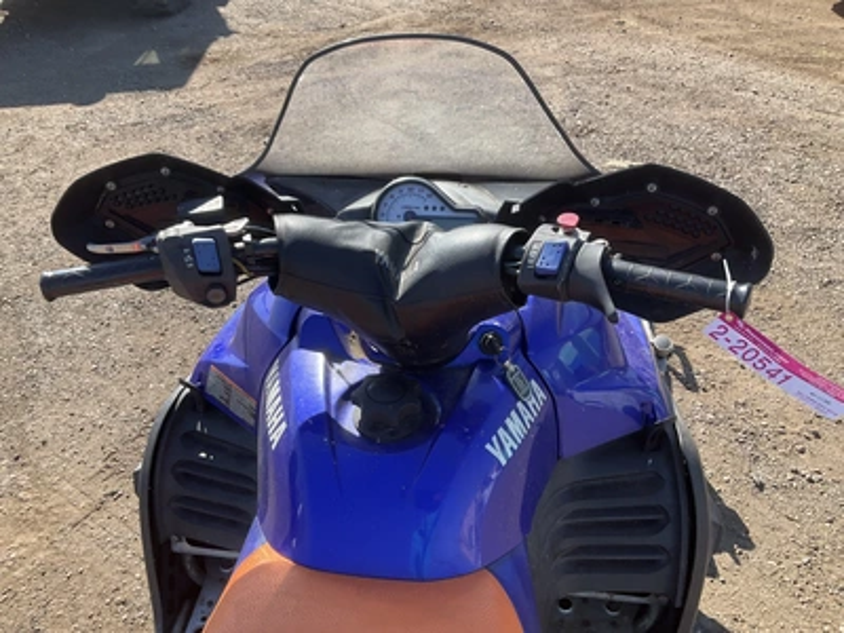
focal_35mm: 29
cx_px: 422
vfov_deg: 48.2
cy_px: 316
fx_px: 707
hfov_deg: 61.7
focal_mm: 3
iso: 25
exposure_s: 1/620
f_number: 1.8
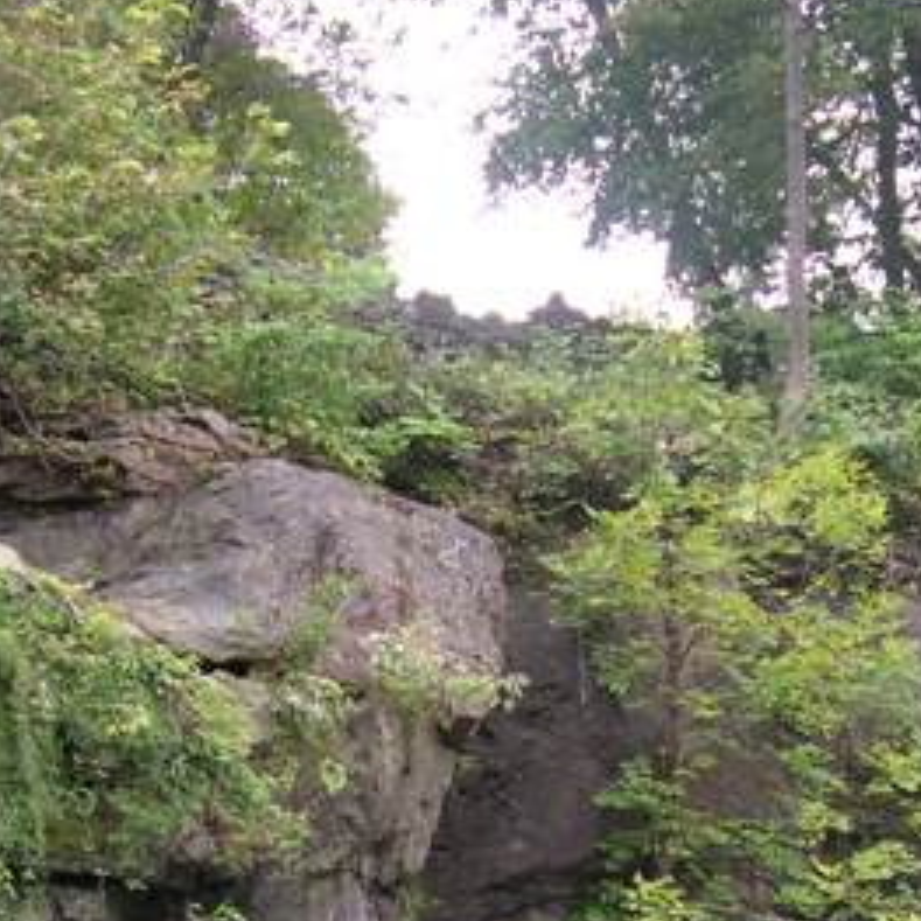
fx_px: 2559
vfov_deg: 19.9
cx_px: 529
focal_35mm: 85
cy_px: 893
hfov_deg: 20.4
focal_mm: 8
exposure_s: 1/73
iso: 100
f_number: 2.8
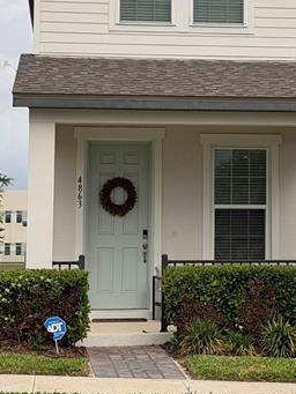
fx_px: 1231
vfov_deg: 18.1
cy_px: 95
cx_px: 258
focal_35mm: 108
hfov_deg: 13.6
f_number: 1.78
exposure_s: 1/6536
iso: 64
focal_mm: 6.76
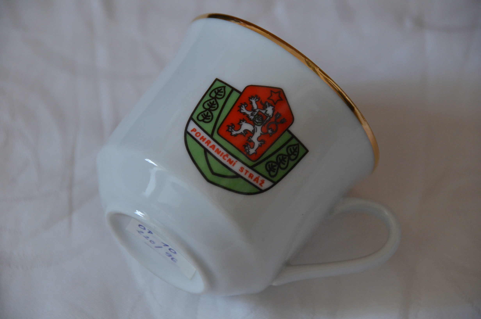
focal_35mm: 225
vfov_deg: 6.1
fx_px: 3000
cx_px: 240
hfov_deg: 9.2
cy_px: 160
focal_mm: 150
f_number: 5.6
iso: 1600
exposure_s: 1/30
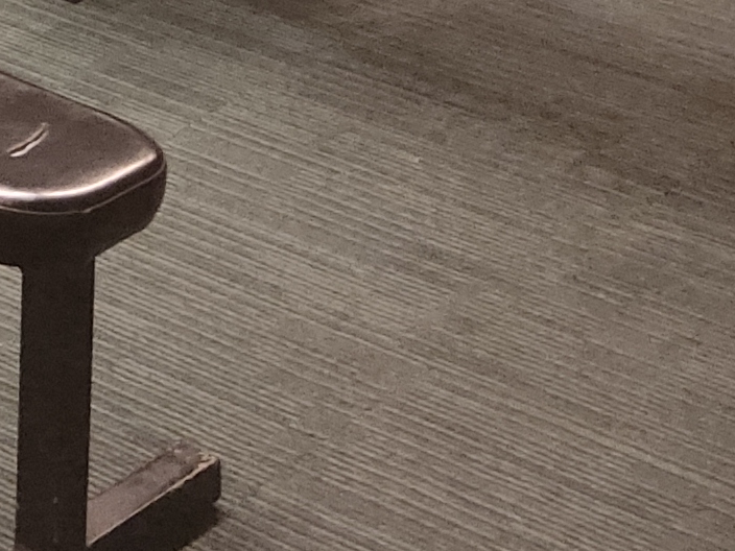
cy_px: -743
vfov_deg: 9.4
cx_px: -926
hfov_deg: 11.8
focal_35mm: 142
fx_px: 3015
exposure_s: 1/33
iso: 826
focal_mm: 4.71
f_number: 1.79
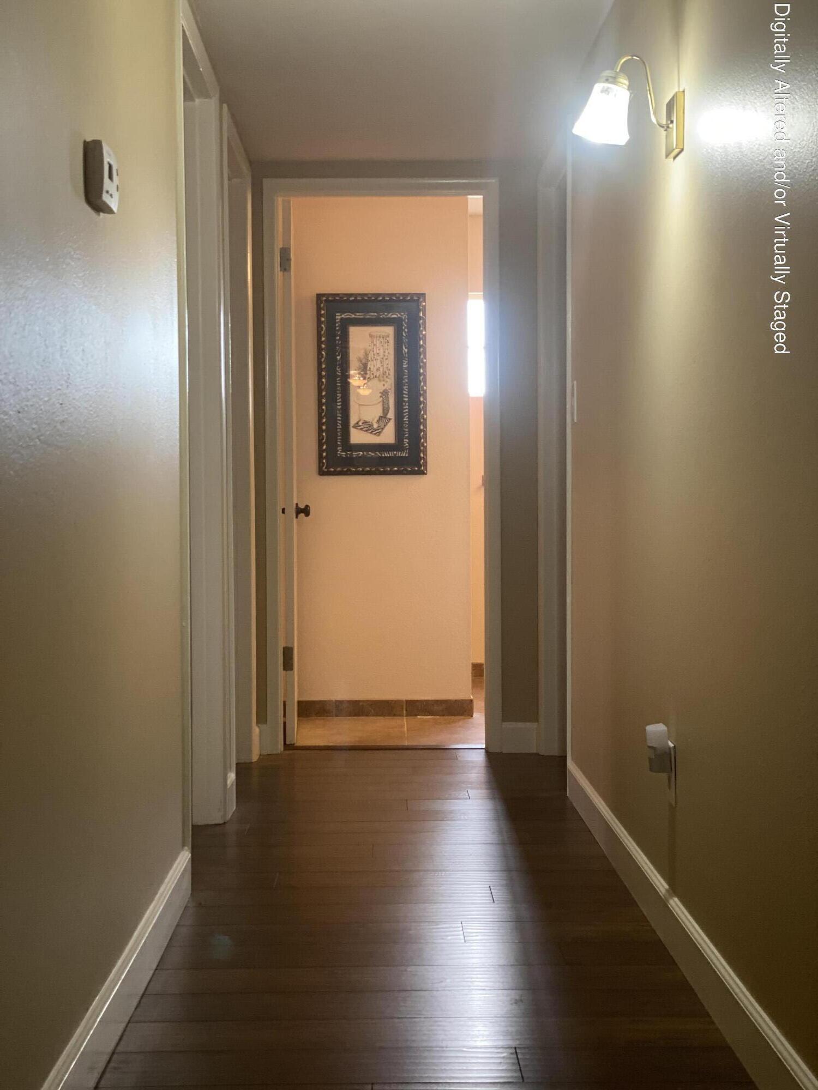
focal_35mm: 52
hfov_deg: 28.0
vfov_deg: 36.8
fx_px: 1638
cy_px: 545
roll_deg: +0.6
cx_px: 409
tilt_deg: -0.2
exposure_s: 1/40
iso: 200
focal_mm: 6
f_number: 2
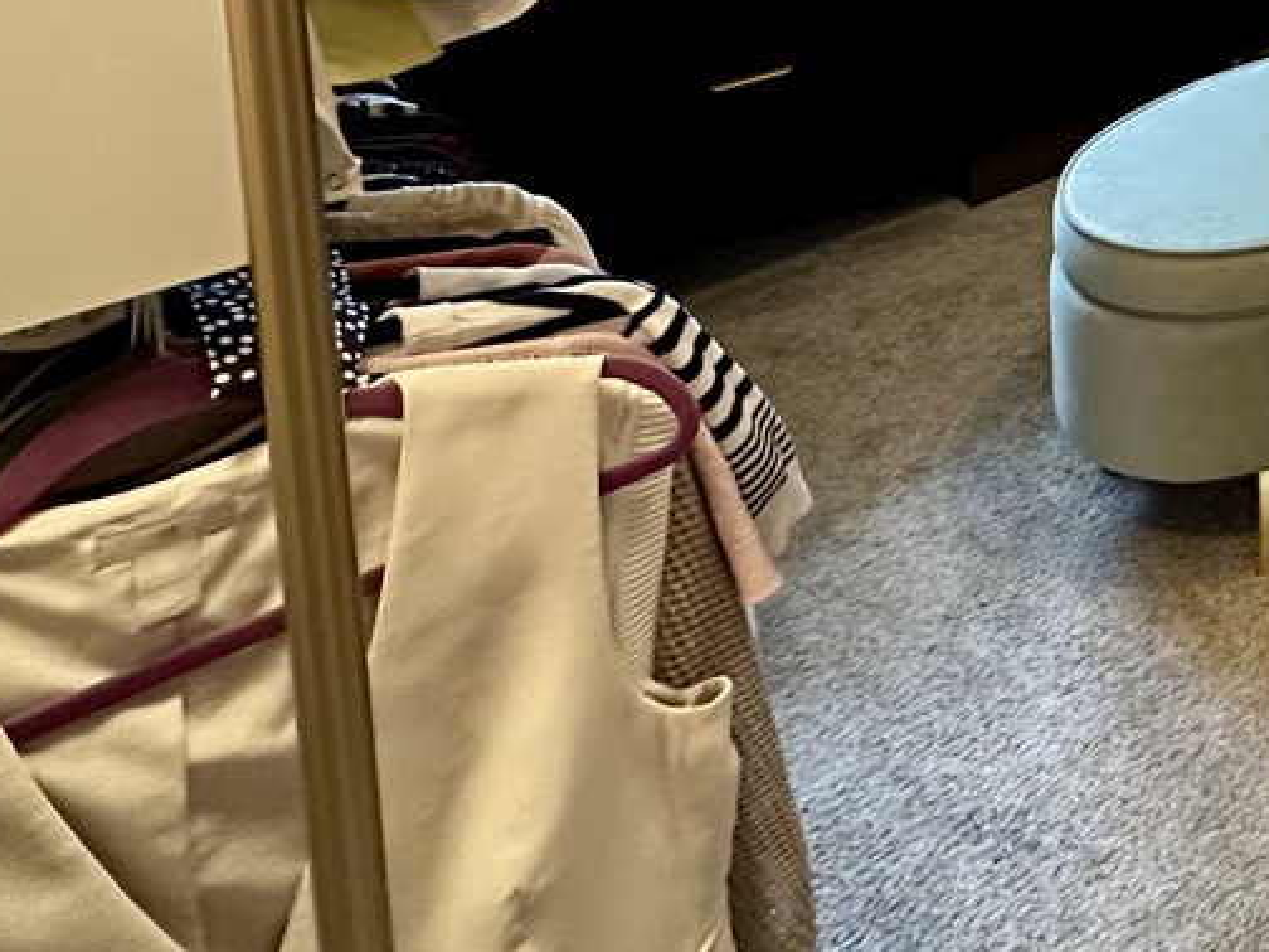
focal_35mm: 40
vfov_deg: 28.9
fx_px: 1466
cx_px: 1501
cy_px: -300
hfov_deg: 36.7
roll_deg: -0.8
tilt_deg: -7.7
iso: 500
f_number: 2.2
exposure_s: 1/60
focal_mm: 2.22
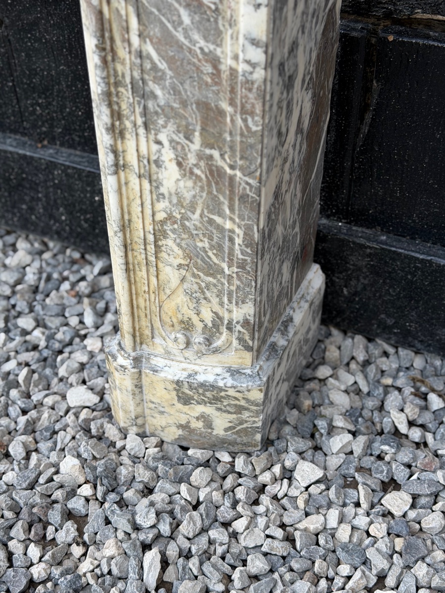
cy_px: 296
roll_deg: +0.3
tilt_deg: -44.3
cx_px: 222
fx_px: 823
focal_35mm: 48
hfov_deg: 30.3
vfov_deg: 39.7
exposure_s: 1/173
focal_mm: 6.76
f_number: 1.78
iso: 50
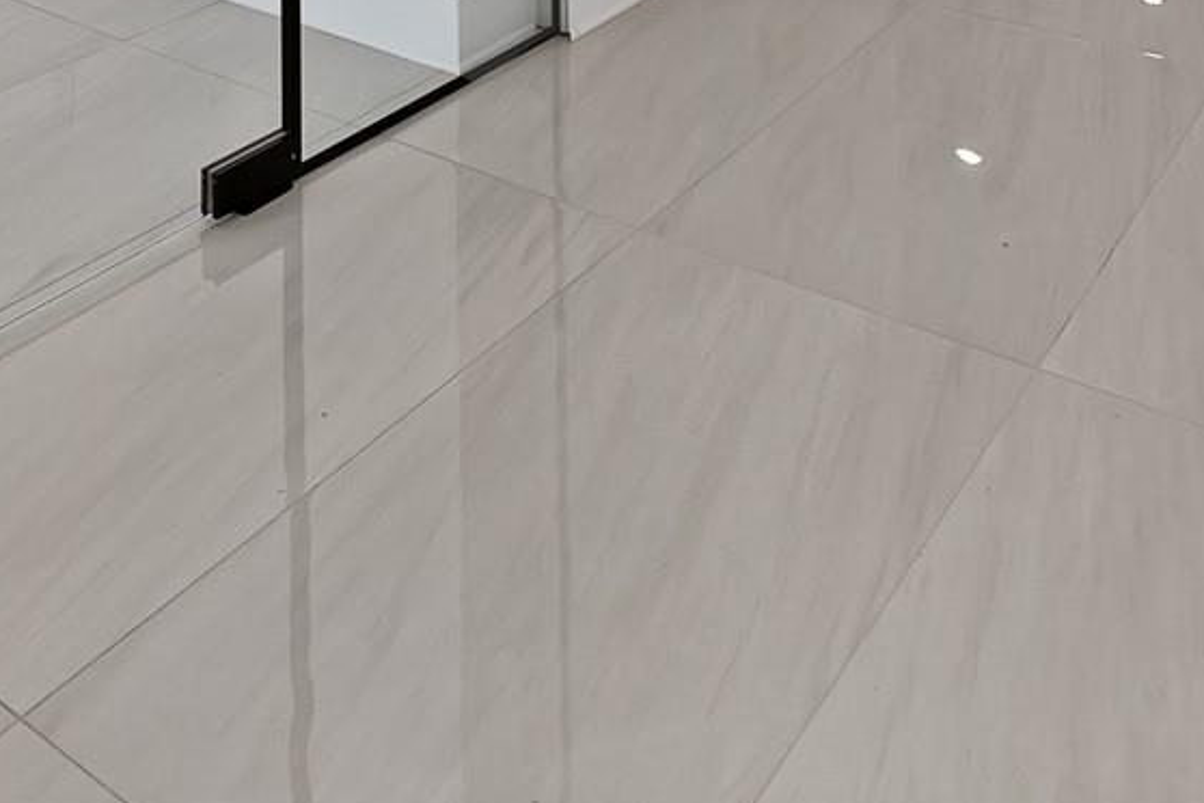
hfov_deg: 44.6
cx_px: 373
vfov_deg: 21.5
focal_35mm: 43
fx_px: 1438
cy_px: -609
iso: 640
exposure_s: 1/15
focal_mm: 12
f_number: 9
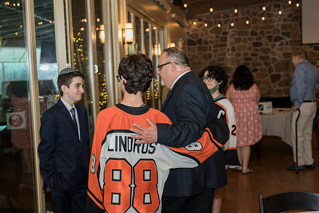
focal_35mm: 50
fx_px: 443
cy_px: 106
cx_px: 160
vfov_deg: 27.0
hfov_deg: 39.6
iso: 800
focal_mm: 50
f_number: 4
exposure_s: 1/125
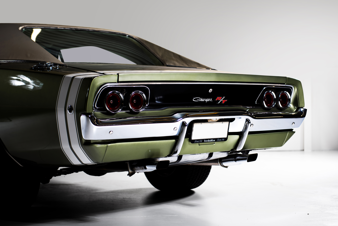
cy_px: 113
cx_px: 169
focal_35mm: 70
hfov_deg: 28.8
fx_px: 657
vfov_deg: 19.5
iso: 100
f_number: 2.8
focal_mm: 70
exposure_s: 1/125
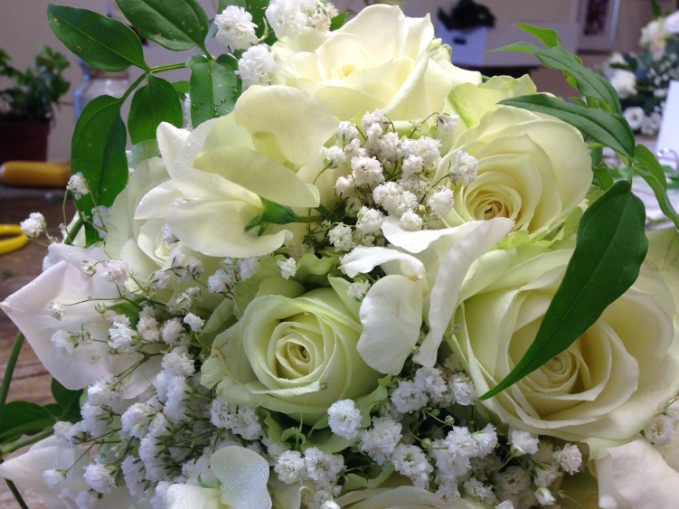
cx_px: 342
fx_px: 883
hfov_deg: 42.1
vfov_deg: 31.0
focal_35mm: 45
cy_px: 435
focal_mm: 4.12
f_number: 2.4
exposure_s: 1/40
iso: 64
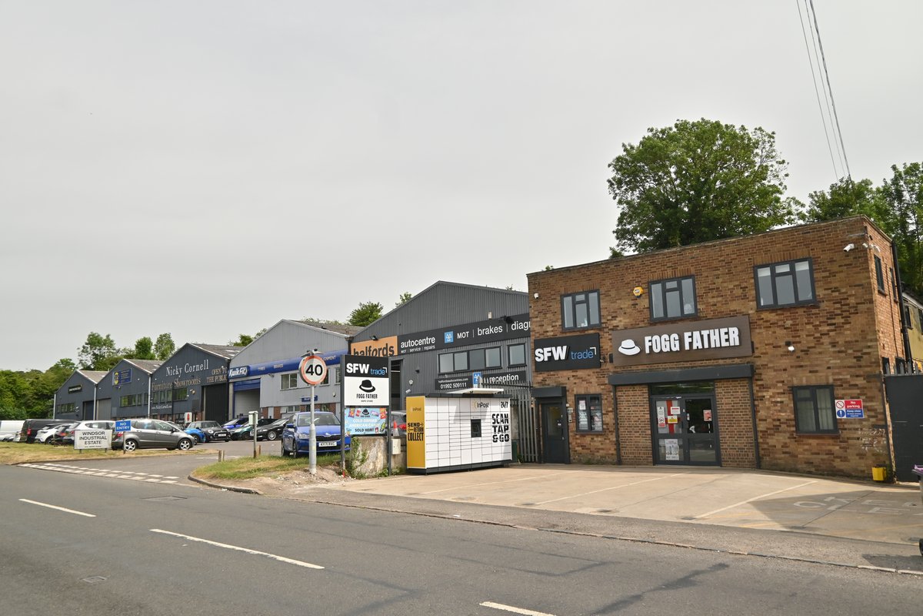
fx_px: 692
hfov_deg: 67.4
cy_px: 308
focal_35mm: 27
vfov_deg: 47.9
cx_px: 462
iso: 160
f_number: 4.5
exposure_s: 1/1000
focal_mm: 18
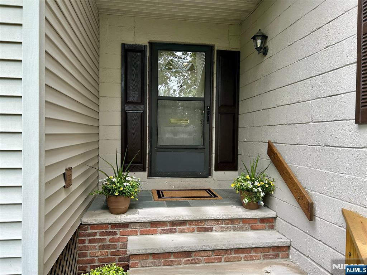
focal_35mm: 26
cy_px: 138
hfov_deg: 67.3
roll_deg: -0.8
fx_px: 276
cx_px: 184
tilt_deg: -0.7
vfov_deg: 53.1
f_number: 1.5
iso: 40
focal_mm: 5.7
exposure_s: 1/278
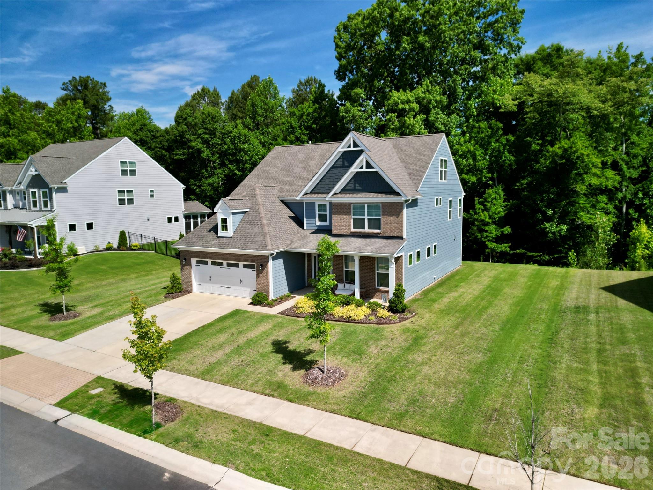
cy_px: 245
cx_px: 326
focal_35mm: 24
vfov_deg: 56.8
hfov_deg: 71.6
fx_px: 453
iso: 130
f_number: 1.7
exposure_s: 1/500
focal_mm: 6.72
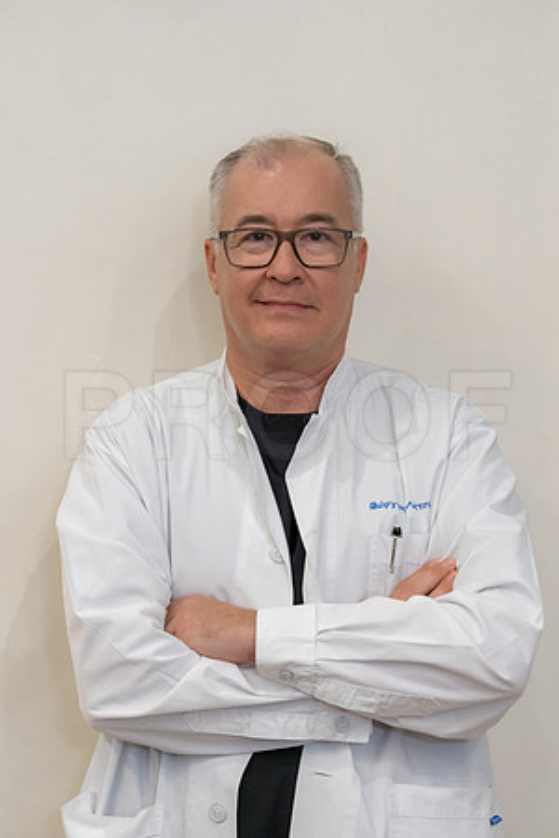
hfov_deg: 9.9
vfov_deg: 14.9
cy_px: 419
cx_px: 280
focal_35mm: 138
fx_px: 3214
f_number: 4
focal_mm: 138
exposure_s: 1/80
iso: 5000
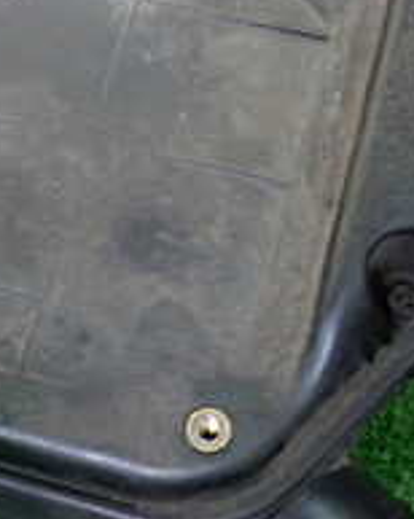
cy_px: 159
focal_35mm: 91
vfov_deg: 21.0
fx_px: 1396
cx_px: 32
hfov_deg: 16.6
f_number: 2.3
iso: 250
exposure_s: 1/30
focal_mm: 5.4
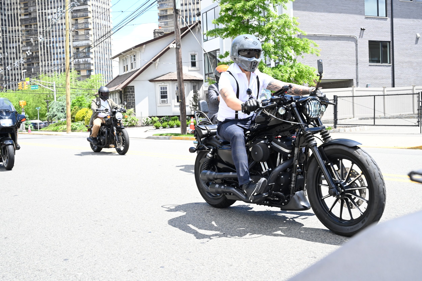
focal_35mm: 40
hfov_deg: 48.5
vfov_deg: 33.4
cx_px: 211
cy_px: 140
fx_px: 469
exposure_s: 1/800
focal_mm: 40
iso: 1250
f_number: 9
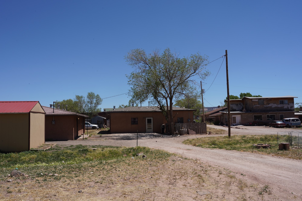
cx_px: 151
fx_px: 268
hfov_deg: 58.7
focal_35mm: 32
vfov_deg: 41.1
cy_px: 100
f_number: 20
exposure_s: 1/80
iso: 100
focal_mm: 32
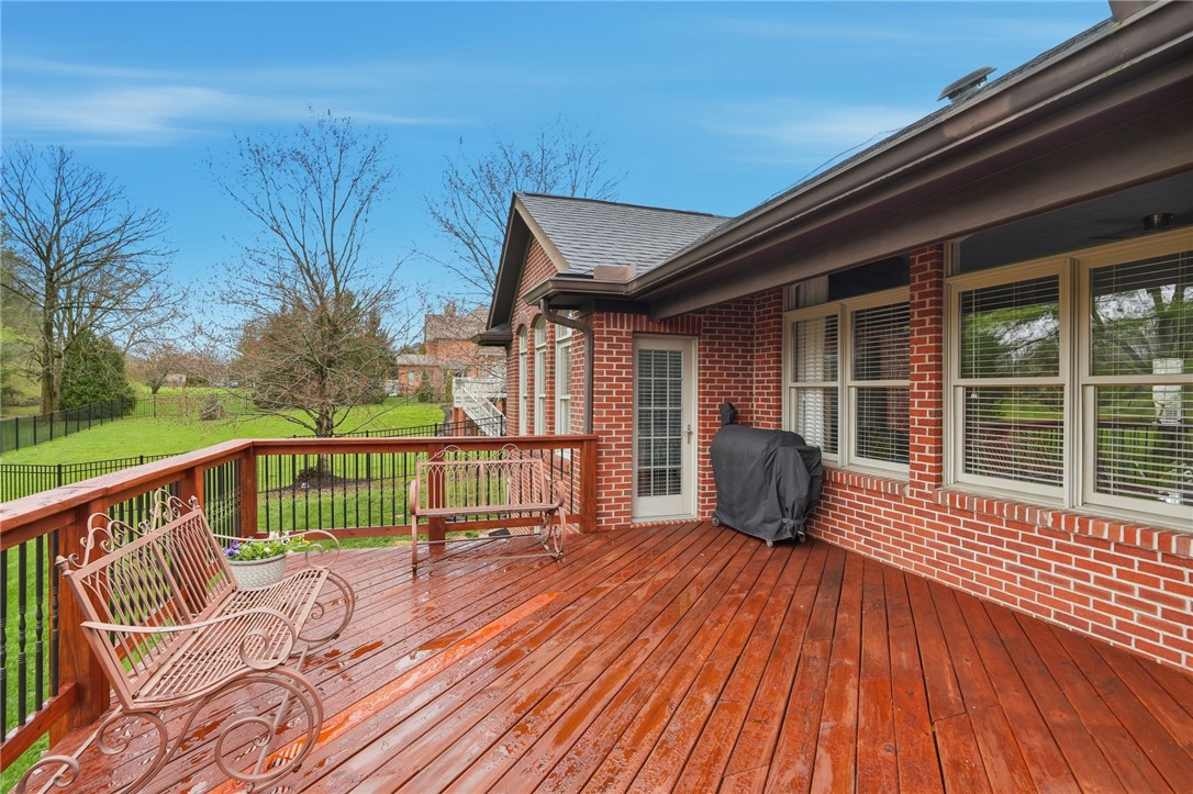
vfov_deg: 73.7
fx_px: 530
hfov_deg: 96.8
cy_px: 397
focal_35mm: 16
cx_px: 596
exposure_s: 1/3200
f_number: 5.6
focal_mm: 16
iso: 100
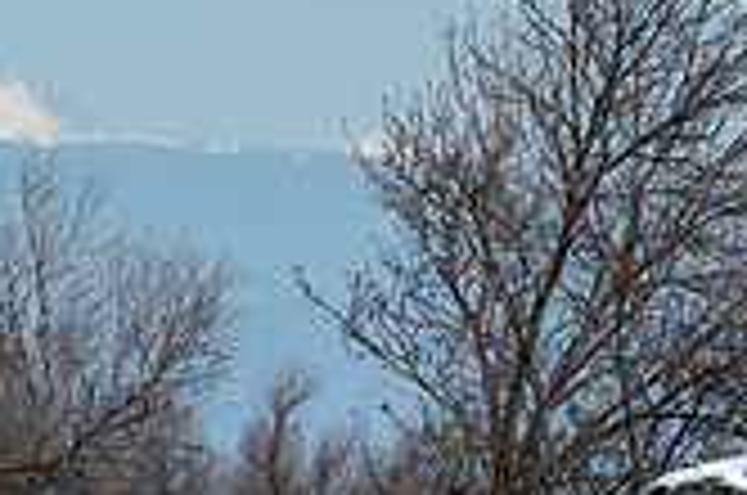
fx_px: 36595
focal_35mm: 1767
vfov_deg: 0.8
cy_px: 405
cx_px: -347
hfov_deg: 1.2
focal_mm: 151.11
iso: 100
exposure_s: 1/1250
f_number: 6.3
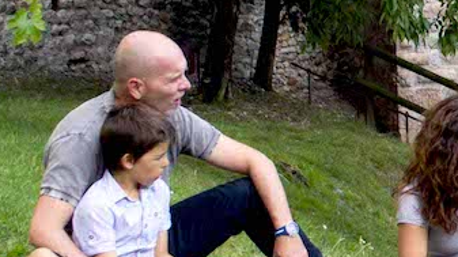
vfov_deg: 5.8
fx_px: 2548
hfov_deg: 9.9
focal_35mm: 210
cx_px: 700
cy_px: -4
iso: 100
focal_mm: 30
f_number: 5.6
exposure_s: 1/125
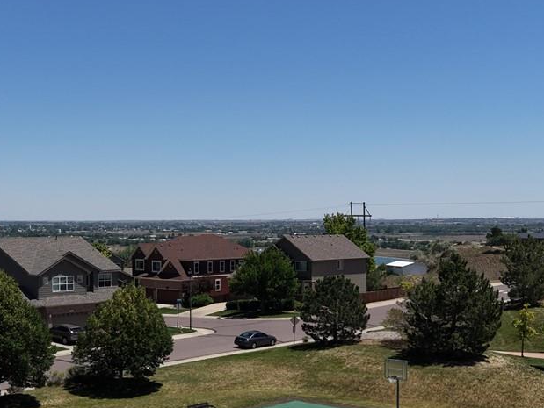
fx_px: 975
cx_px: 205
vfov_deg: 23.5
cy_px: 292
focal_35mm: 62
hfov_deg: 31.0
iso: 100
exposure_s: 1/5000
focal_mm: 8.67
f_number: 1.8
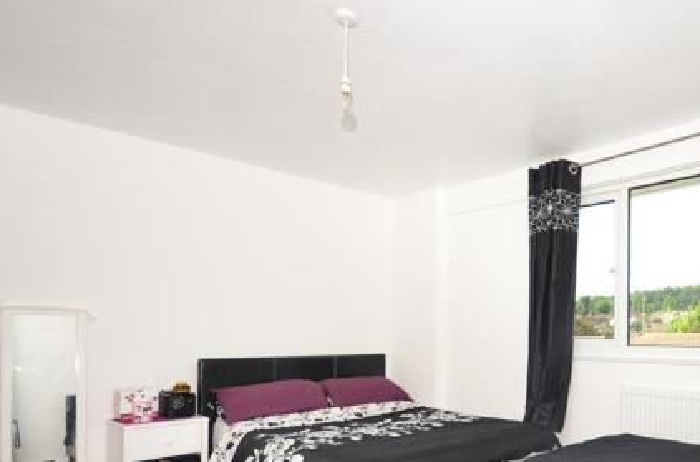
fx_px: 543
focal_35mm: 28
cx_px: 526
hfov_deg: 61.9
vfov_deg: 45.1
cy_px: 328
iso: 200
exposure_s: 1/200
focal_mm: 12
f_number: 5.6
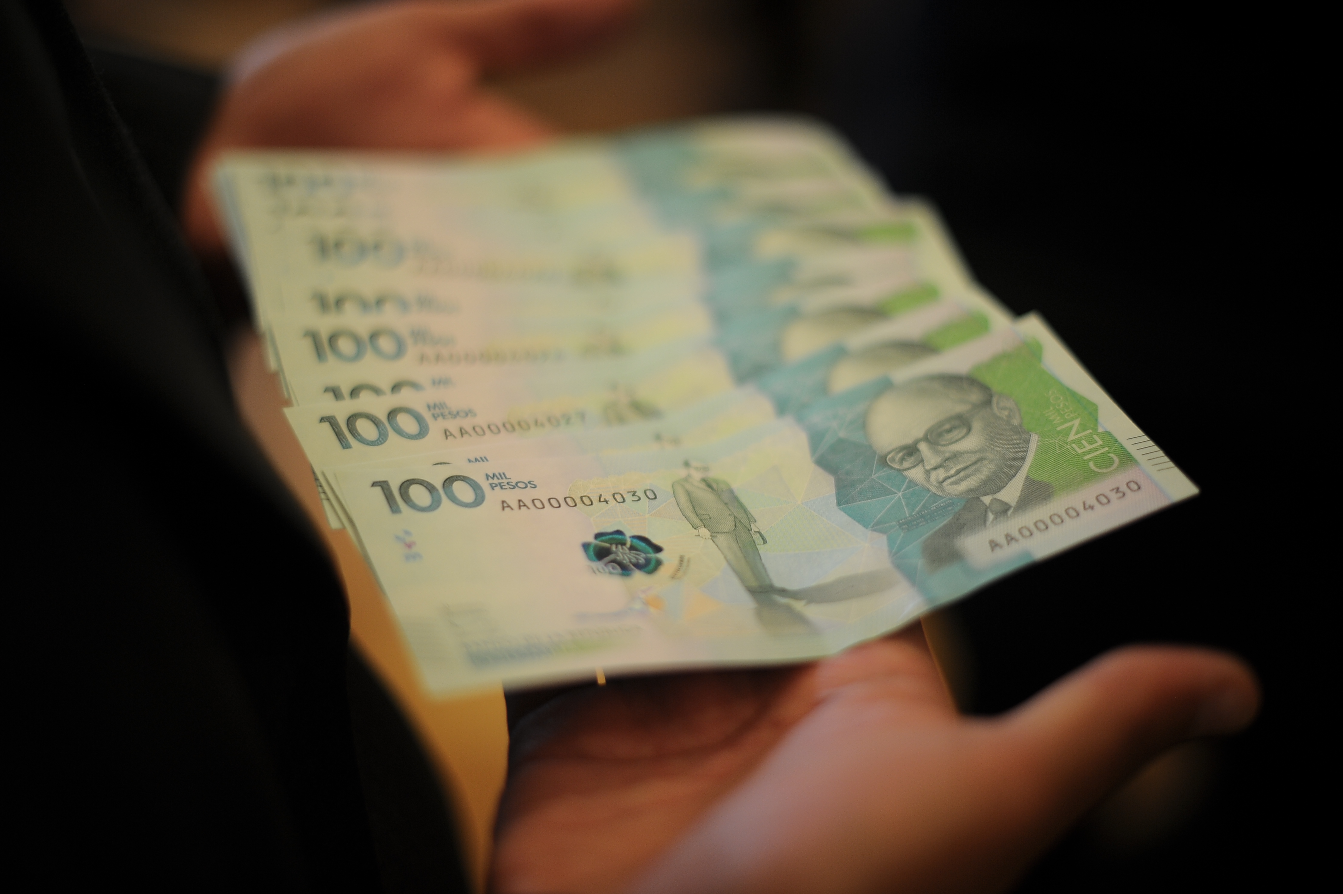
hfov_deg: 39.6
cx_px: 672
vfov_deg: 27.0
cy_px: 447
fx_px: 1864
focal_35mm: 50
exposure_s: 1/160
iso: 400
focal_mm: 50
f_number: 1.4
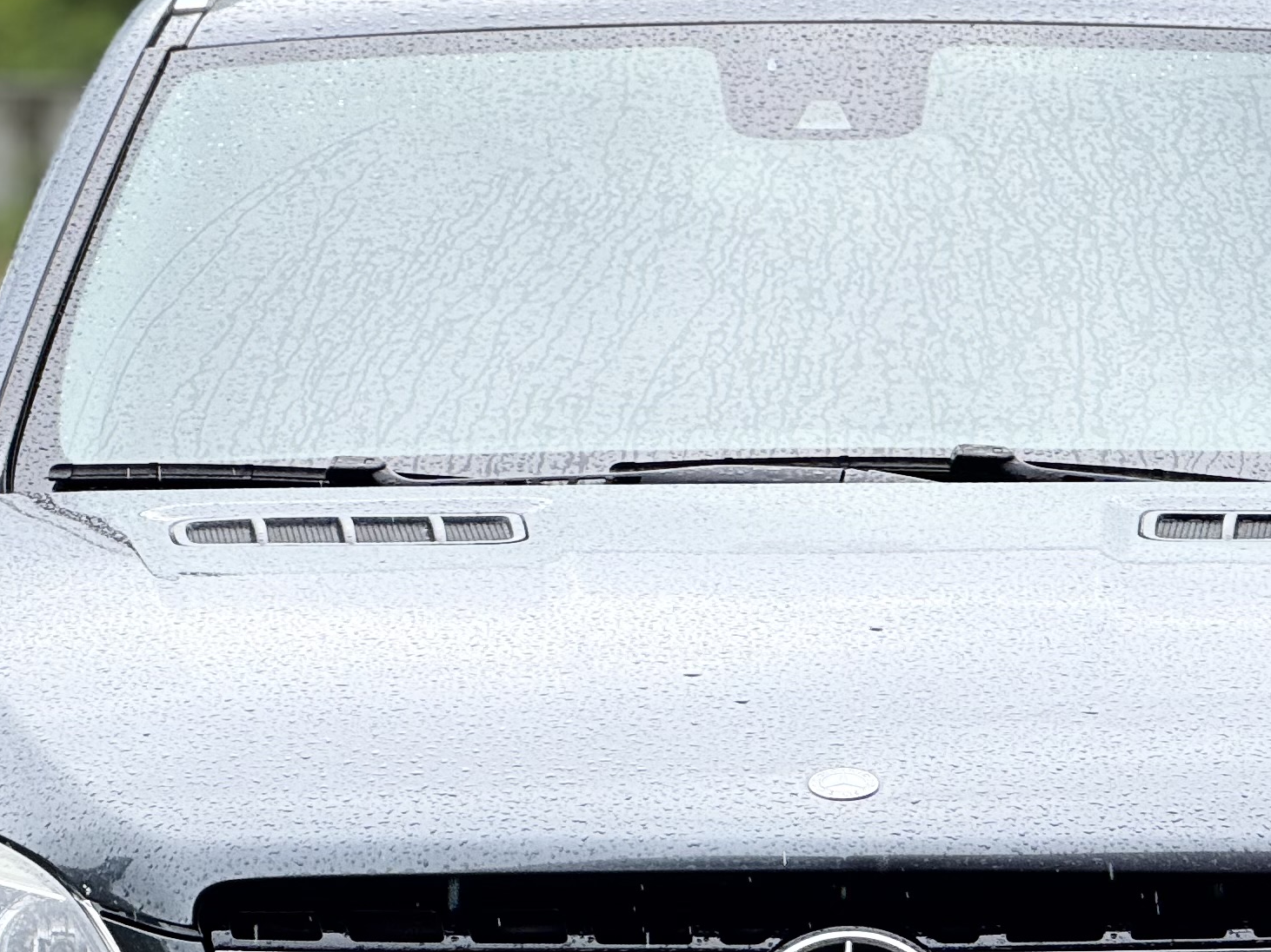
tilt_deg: -3.0
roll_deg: -2.0
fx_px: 12151
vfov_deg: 4.5
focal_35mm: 331
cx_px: 816
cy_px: 880
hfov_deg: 6.0
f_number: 2.8
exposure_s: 1/700
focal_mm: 15.66
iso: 50
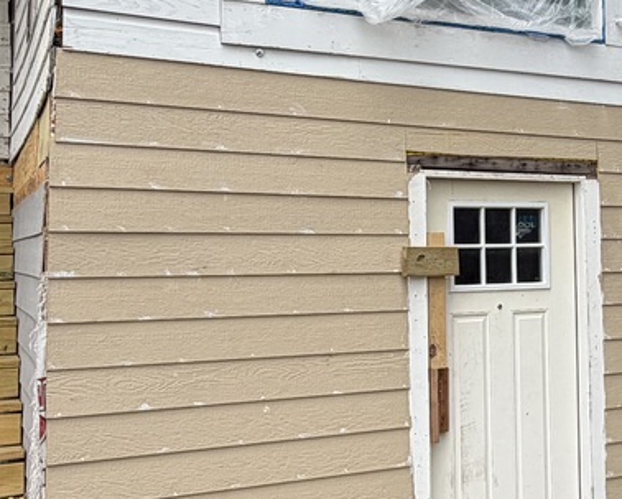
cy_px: 211
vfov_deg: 29.1
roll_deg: +1.2
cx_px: 471
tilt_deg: +2.0
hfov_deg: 35.1
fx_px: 958
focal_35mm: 52
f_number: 2.2
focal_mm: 2.22
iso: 25
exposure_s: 1/770
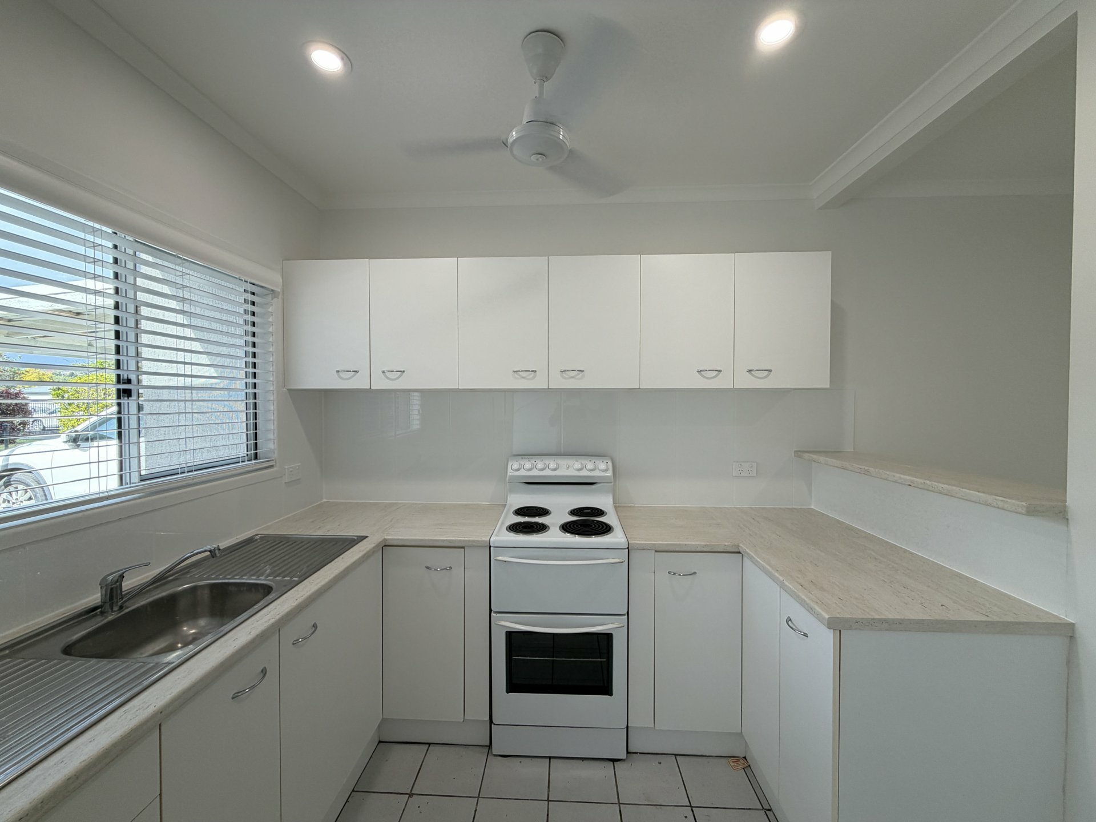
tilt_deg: -0.6
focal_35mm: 14
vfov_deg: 85.7
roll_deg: +0.3
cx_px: 548
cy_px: 411
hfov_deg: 102.1
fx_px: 443
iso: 64
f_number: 2.2
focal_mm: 2.22
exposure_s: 1/100
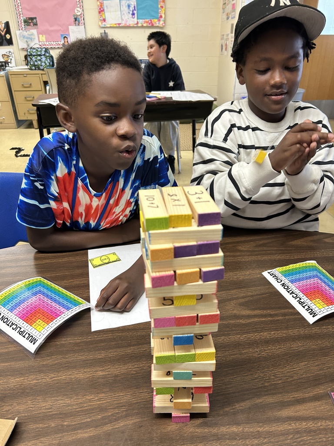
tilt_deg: -29.2
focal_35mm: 26
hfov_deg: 53.1
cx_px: 167
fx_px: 334
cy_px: 223
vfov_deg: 67.3
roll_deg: +1.2
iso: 250
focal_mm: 5.7
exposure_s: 1/60
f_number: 1.5
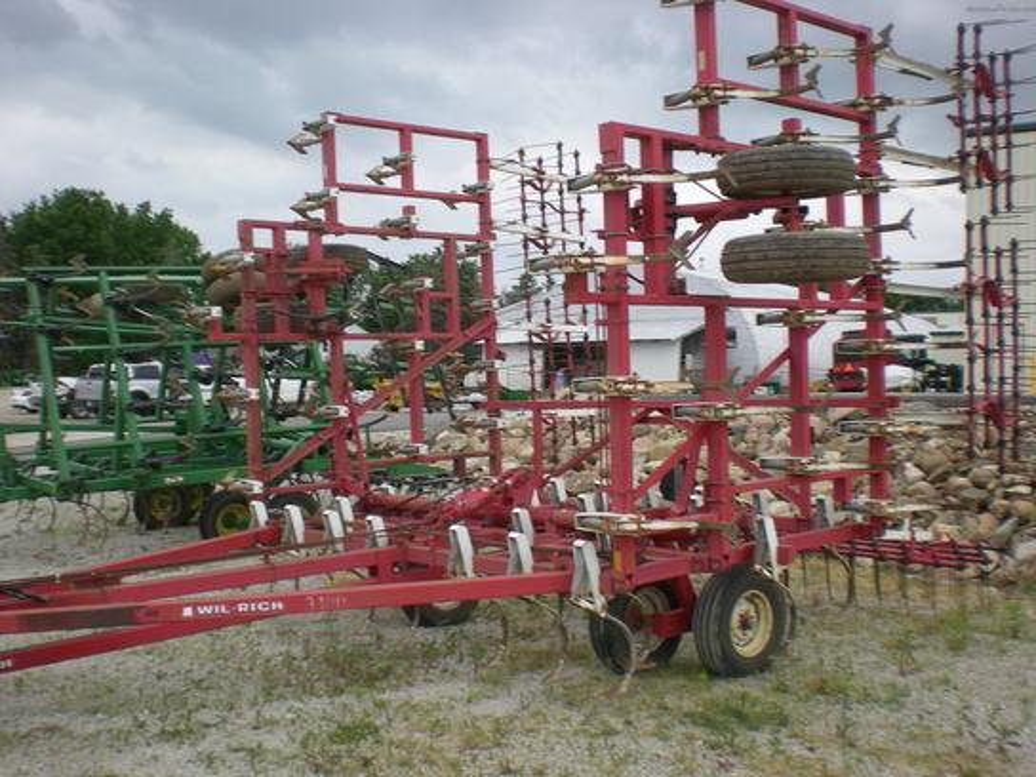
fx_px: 1137
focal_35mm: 38
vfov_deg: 37.7
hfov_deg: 49.0
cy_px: 388
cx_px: 518
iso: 50
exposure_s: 1/215
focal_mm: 6.3
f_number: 4.6
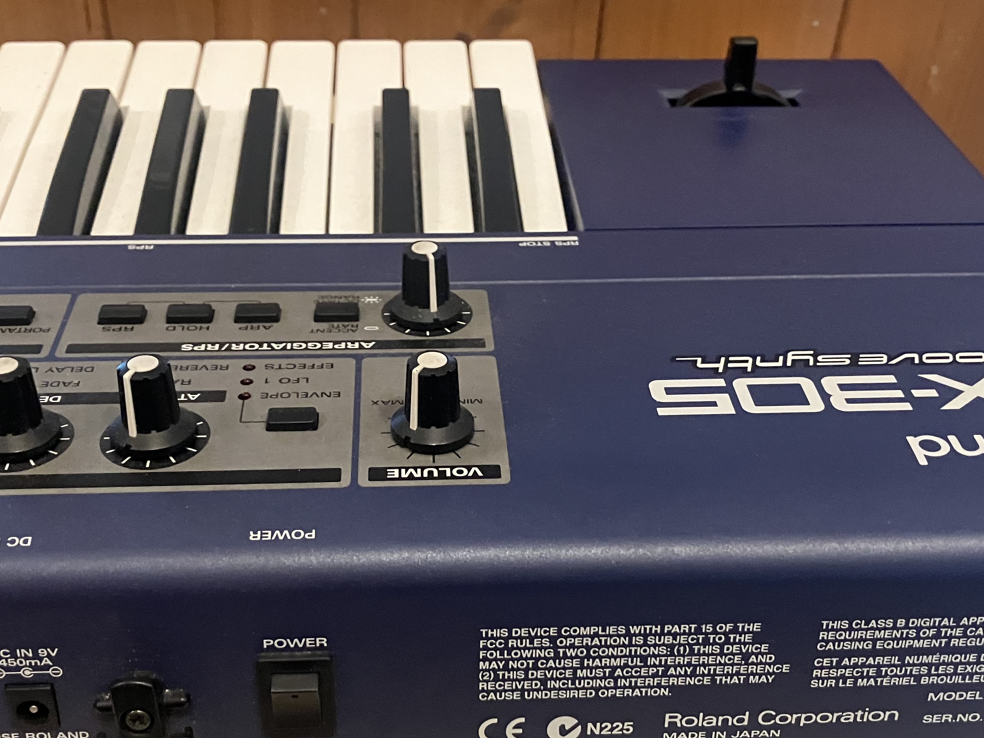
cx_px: 471
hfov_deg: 42.1
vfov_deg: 32.1
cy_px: 452
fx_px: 1279
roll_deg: -2.4
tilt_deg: -39.8
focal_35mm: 45
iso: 400
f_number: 1.8
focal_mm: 3.99
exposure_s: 1/37
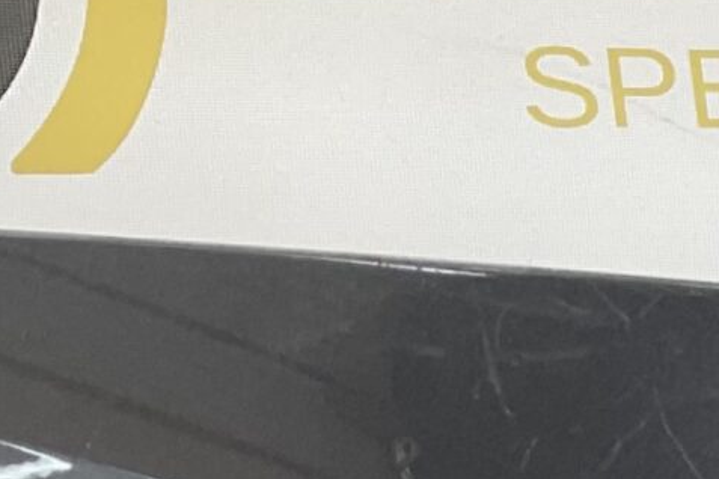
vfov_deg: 7.8
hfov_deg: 11.2
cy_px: 1160
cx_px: 1563
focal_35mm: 162
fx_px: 3235
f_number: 1.8
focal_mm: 3
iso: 16
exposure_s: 1/121
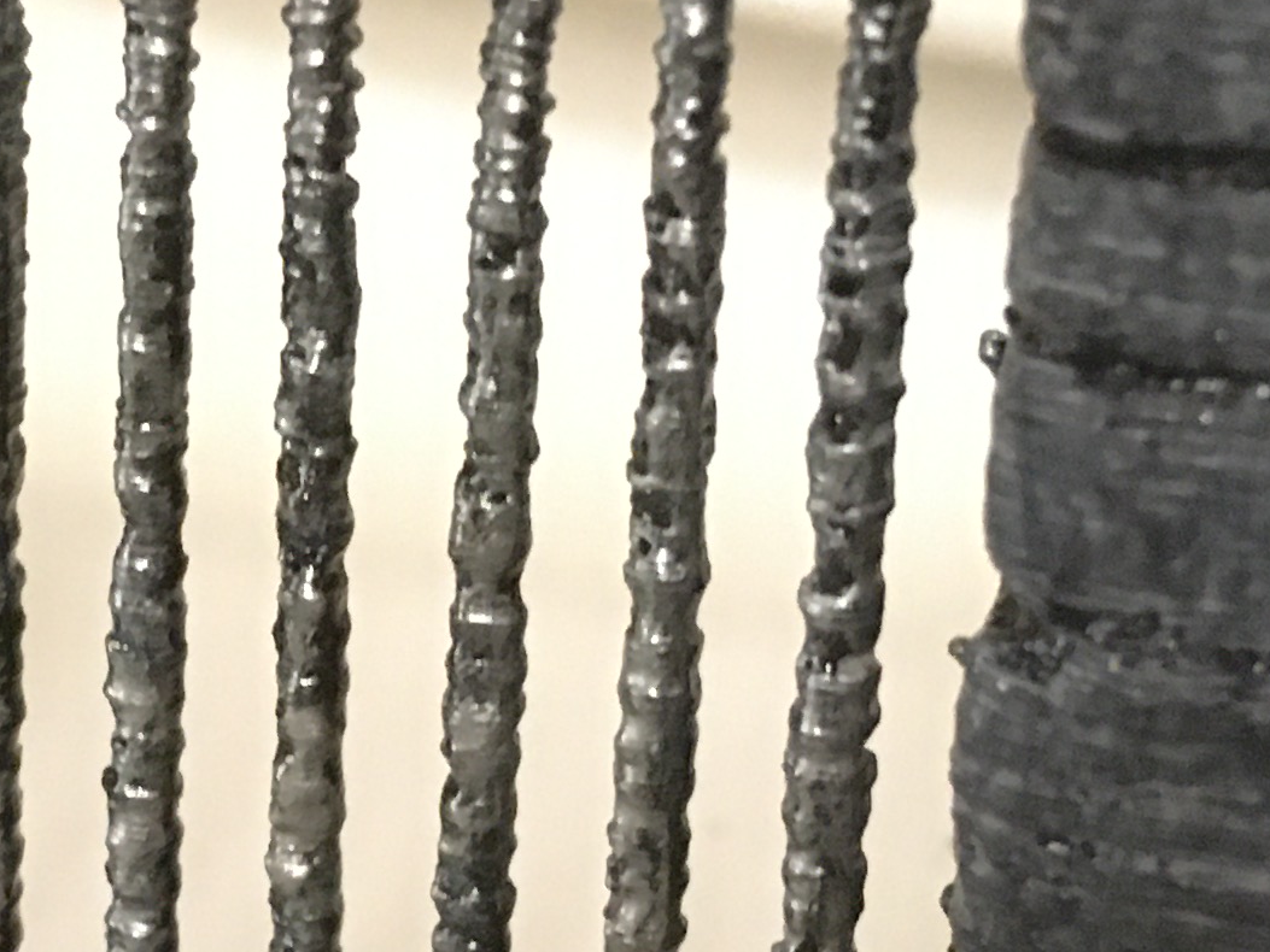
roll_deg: -0.1
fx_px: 4073
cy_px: 615
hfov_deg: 17.4
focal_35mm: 111
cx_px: 58
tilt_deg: -24.2
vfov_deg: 13.3
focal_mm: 4.15
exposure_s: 1/15
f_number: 2.2
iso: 640
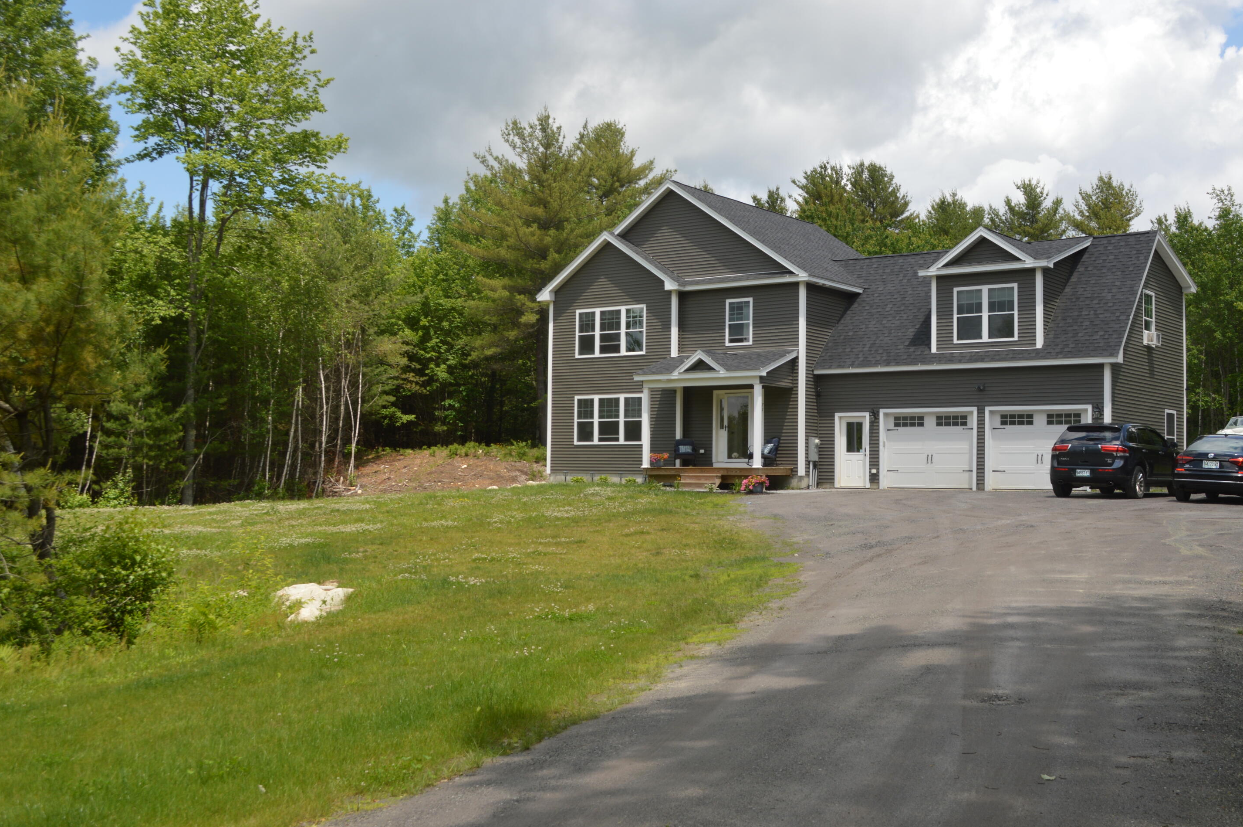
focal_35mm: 41
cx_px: 651
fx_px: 1414
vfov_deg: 32.6
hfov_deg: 47.4
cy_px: 402
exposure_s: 1/200
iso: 100
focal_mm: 26
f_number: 8
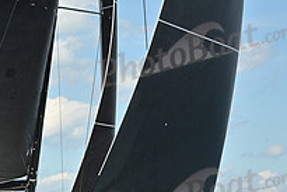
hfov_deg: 9.7
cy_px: 144
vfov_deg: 6.5
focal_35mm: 212
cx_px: 27
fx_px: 1691
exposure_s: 1/1250
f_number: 8
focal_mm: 75
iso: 250
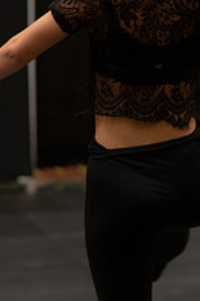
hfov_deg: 4.8
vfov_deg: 7.1
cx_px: 170
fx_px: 2400
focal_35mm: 288
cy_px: 78
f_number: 2
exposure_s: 1/640
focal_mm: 85
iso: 1250
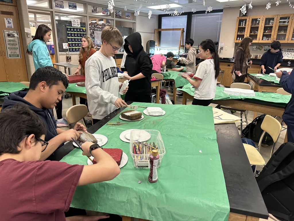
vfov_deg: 56.8
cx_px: 147
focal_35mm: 24
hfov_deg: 71.6
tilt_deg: -20.1
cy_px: 110
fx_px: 204
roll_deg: -2.0
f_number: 1.78
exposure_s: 1/60
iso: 400
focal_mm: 6.86
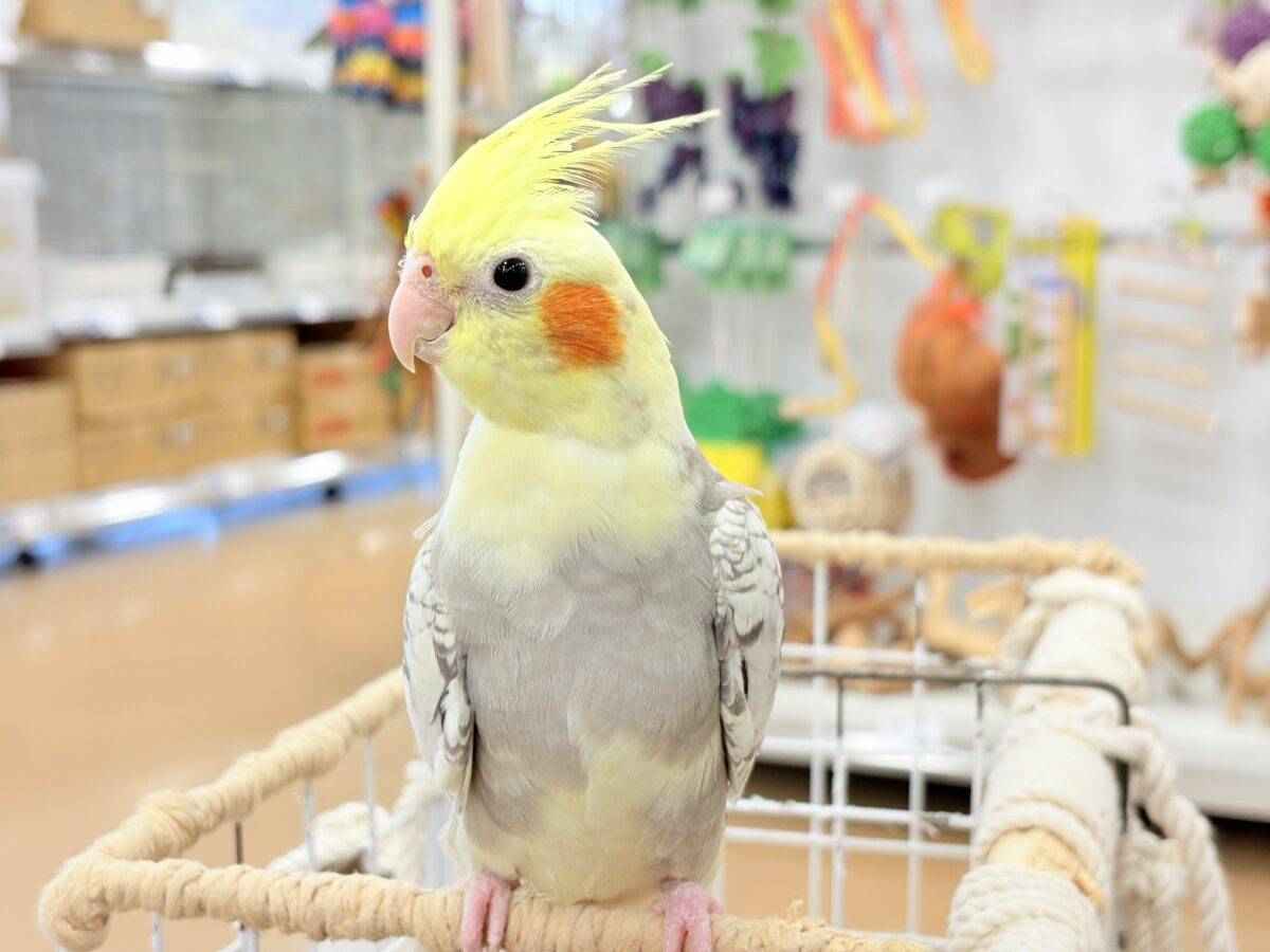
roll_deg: +2.5
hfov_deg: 36.8
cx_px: 635
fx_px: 1908
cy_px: 476
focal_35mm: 52
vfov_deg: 28.0
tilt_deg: -6.9
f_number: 1.6
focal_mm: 5.96
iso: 50
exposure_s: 1/50
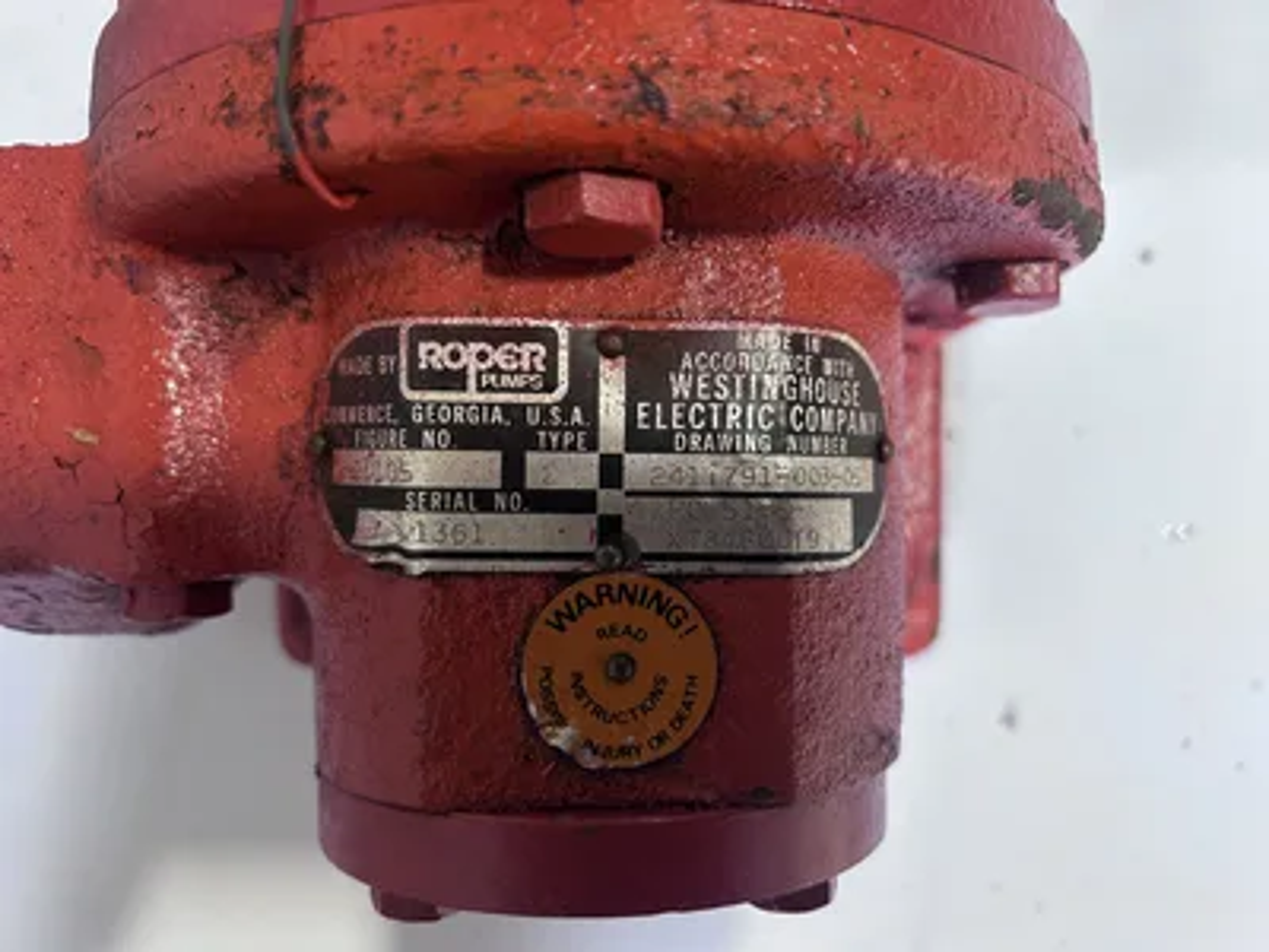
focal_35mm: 26
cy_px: 476
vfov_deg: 53.1
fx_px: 953
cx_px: 634
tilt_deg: -88.2
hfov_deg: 67.3
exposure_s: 1/60
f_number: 1.5
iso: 100
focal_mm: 5.7
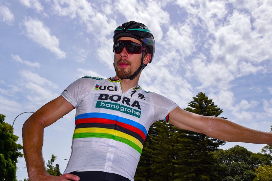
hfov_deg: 54.3
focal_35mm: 35
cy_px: 97
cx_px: 151
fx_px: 264
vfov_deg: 37.8
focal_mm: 29
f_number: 13
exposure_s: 1/1000
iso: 500
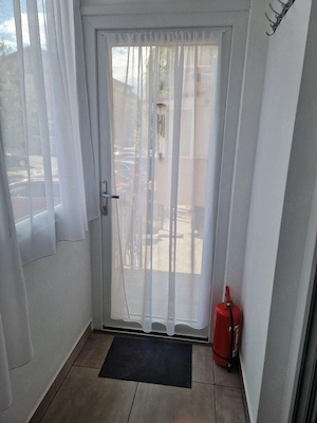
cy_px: 212
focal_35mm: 23
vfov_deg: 73.9
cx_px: 158
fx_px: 281
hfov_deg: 58.9
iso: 50
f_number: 1.8
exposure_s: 1/333
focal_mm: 5.4
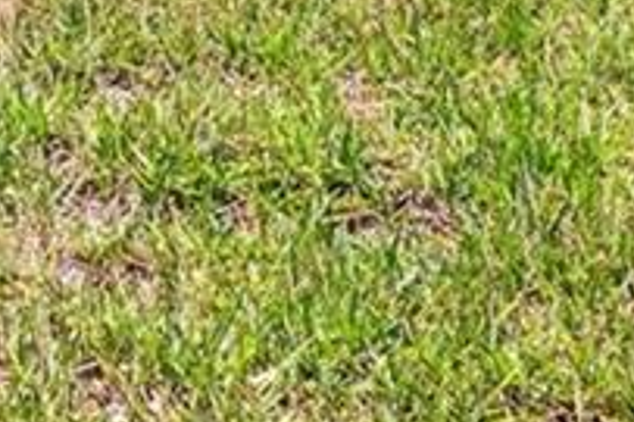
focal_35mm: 189
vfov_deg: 6.3
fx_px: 3326
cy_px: -1050
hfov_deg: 10.5
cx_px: -353
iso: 100
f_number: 8
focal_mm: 24
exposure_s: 1/125
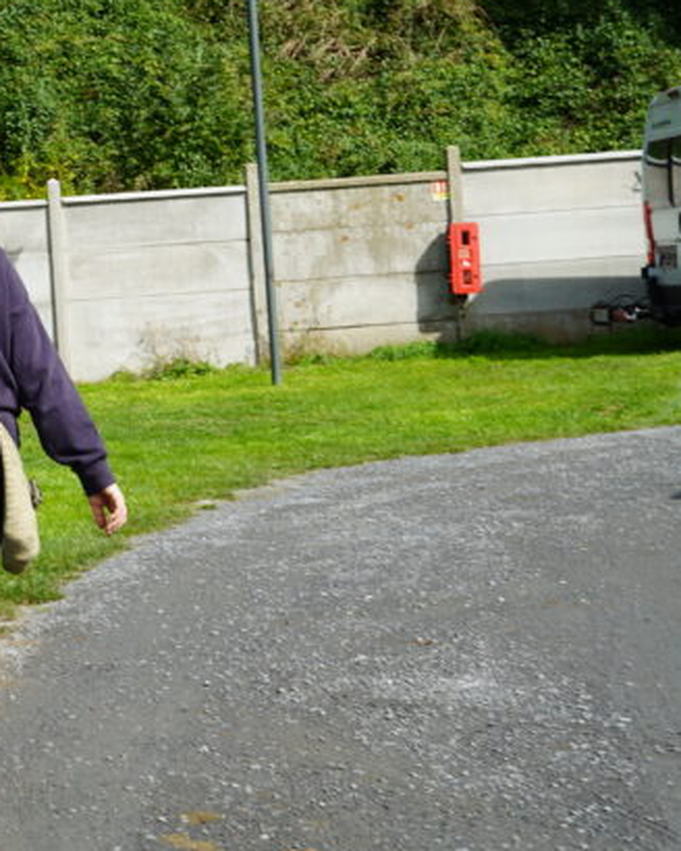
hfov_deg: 15.0
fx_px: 2419
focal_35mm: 96
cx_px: -293
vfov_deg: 19.9
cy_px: 350
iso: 100
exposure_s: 1/100
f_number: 7.1
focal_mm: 41
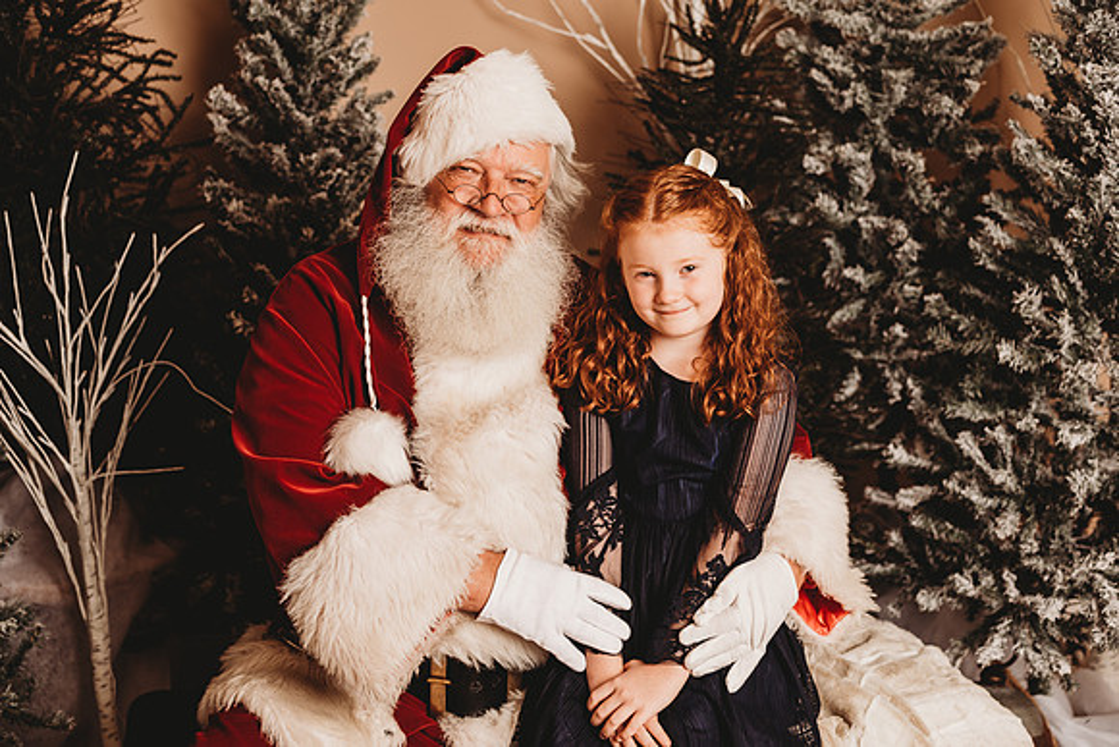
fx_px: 1554
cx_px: 560
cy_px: 374
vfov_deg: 27.0
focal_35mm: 50
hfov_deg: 39.6
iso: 100
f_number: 4
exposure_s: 1/160
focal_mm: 50
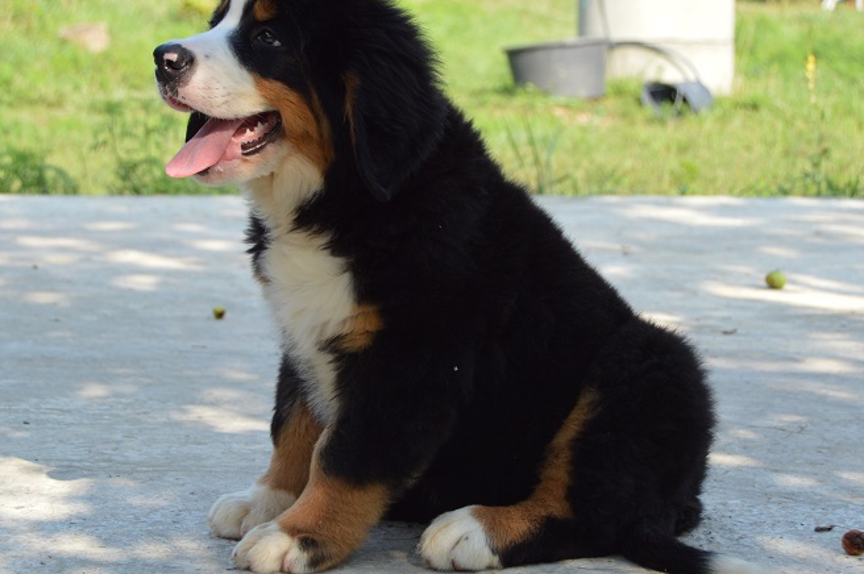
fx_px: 2278
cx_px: 393
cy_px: 276
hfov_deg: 21.5
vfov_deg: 14.4
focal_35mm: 95
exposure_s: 1/640
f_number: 5.3
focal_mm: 46
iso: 400
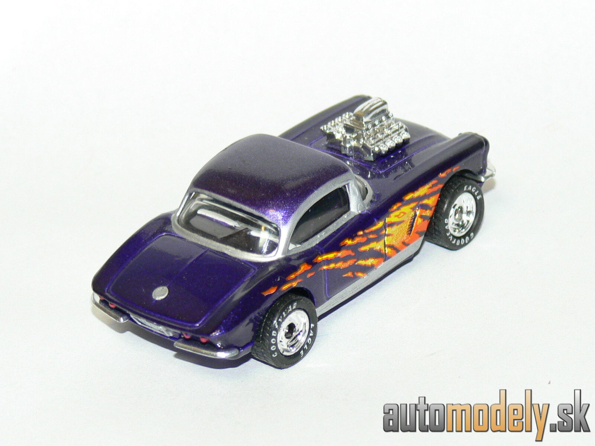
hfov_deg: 11.5
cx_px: 298
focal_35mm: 172
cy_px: 223
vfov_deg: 8.6
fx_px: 2956
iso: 100
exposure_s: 1/30
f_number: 3.6
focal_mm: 22.8
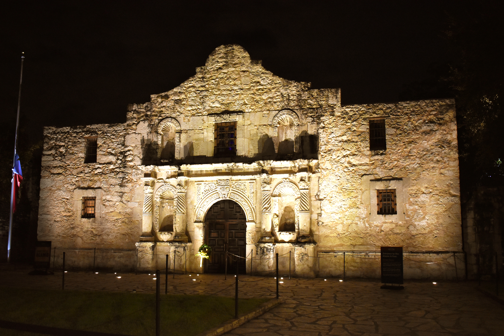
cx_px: 252
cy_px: 168
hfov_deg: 53.1
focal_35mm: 36
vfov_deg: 36.9
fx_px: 504
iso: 2200
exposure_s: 1/40
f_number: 4
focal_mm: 24
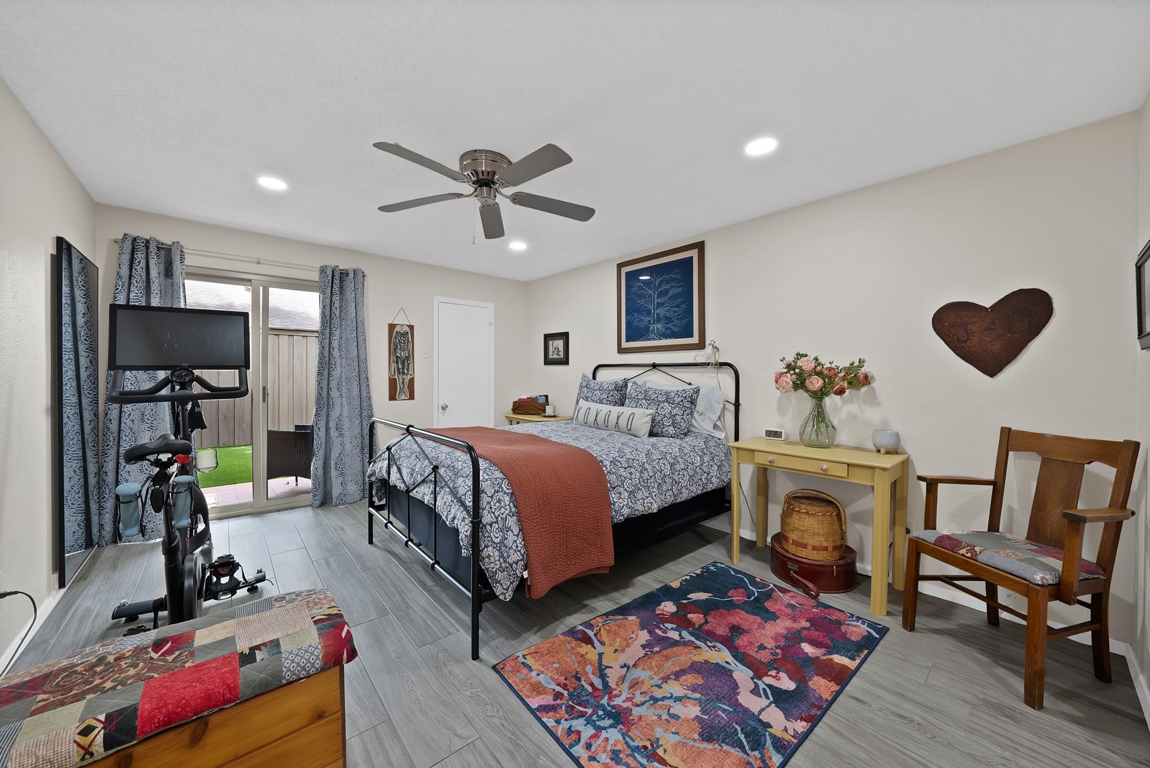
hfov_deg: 112.6
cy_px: 384
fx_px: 384
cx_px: 575
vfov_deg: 90.1
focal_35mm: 12
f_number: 9
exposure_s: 1/2
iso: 640
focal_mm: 12
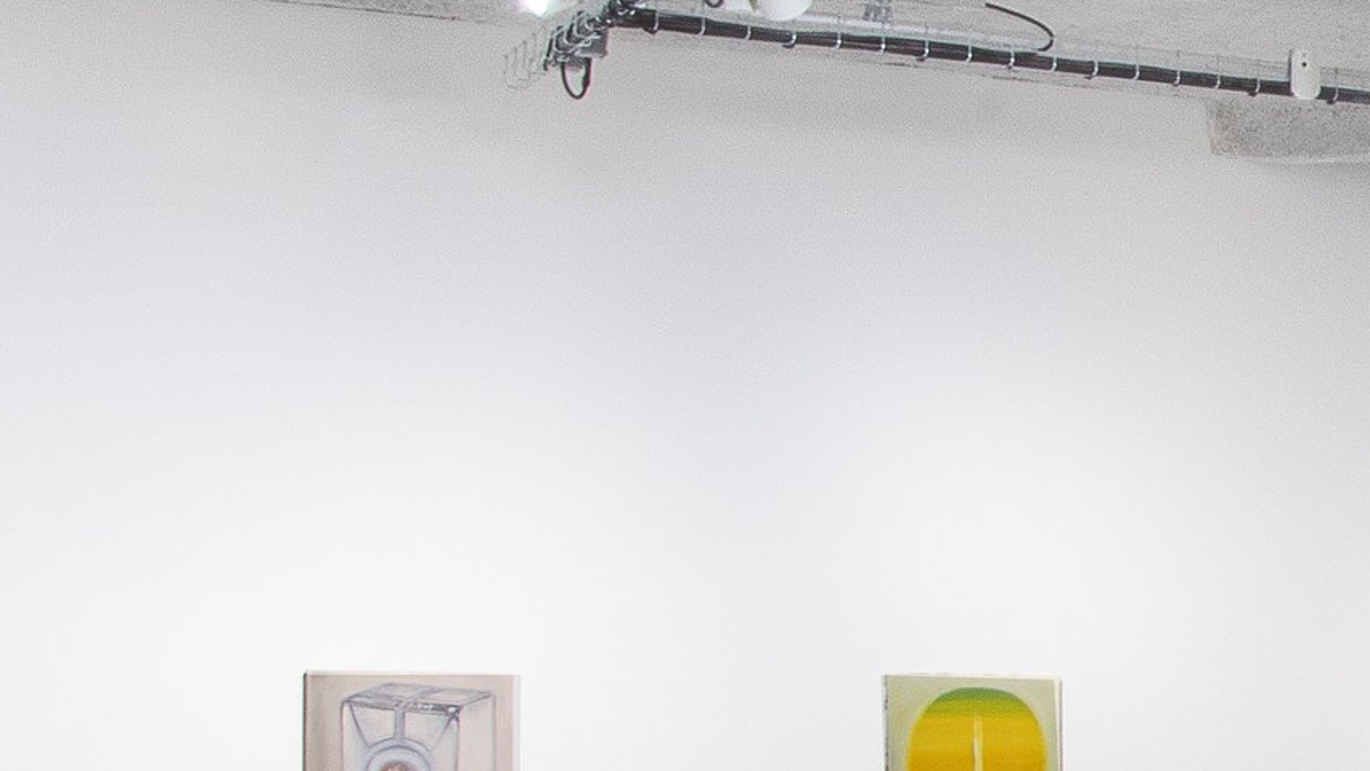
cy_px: 756
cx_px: 2173
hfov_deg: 16.5
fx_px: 4214
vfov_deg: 10.4
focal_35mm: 116
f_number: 22
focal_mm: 18
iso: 100
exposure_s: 1.6
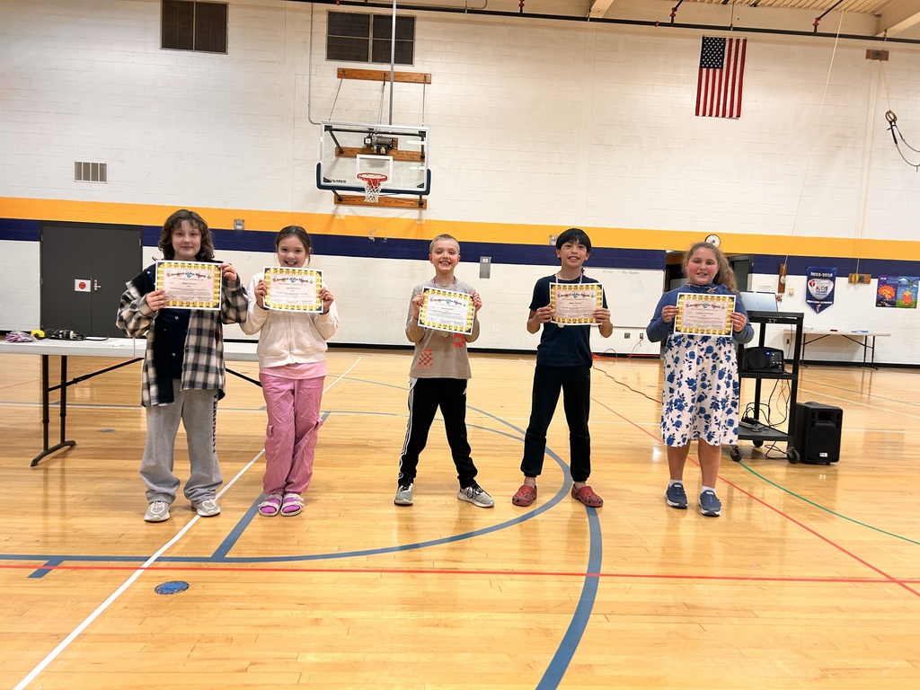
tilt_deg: -3.3
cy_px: 345
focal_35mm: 26
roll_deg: -1.6
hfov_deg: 67.3
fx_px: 691
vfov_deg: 53.1
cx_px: 460
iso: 100
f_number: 1.5
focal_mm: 5.7
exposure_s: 1/60
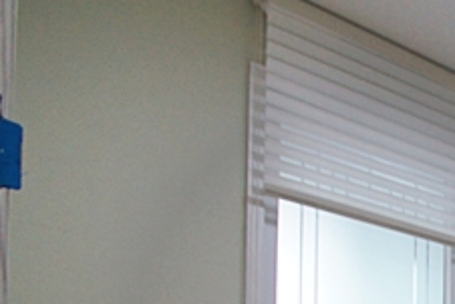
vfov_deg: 21.0
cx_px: 777
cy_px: 475
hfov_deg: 23.6
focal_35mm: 53
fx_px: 670
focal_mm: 10
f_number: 4
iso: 800
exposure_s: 1/200
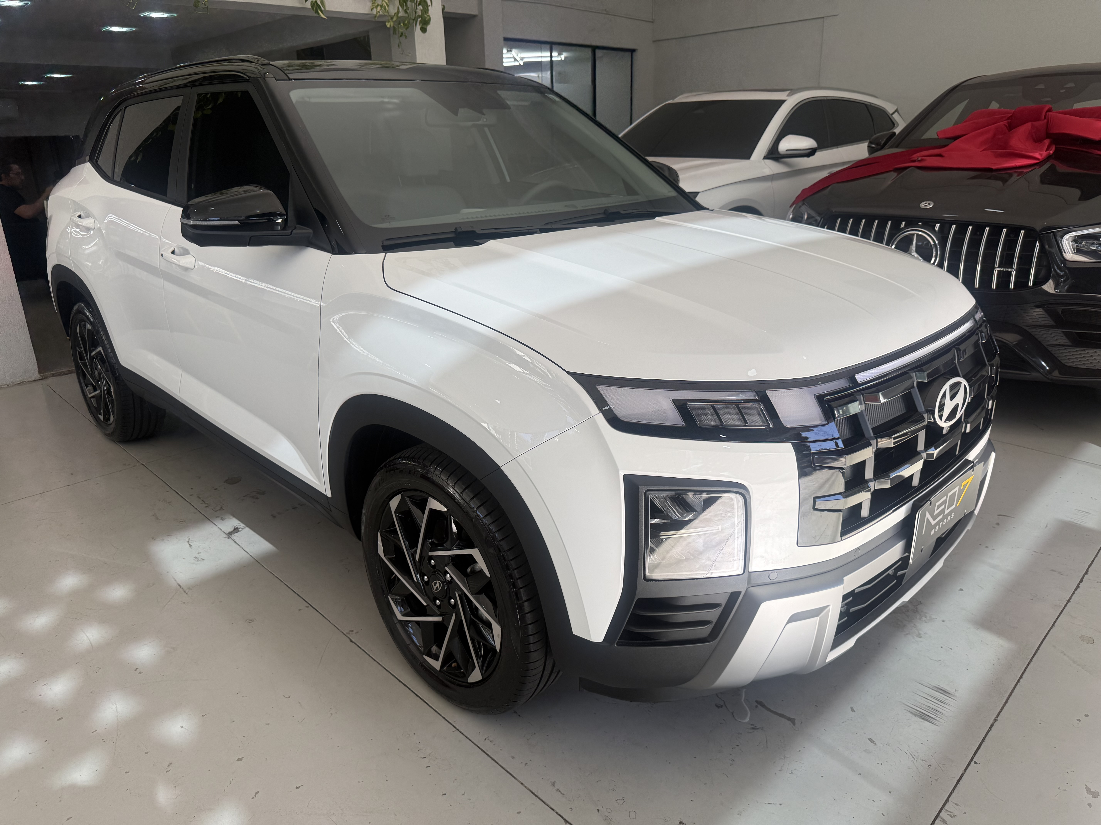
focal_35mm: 24
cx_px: 550
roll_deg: +1.4
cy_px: 412
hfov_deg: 71.6
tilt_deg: -18.6
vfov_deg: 56.8
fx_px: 763
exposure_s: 1/547
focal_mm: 6.76
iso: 80
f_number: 1.78
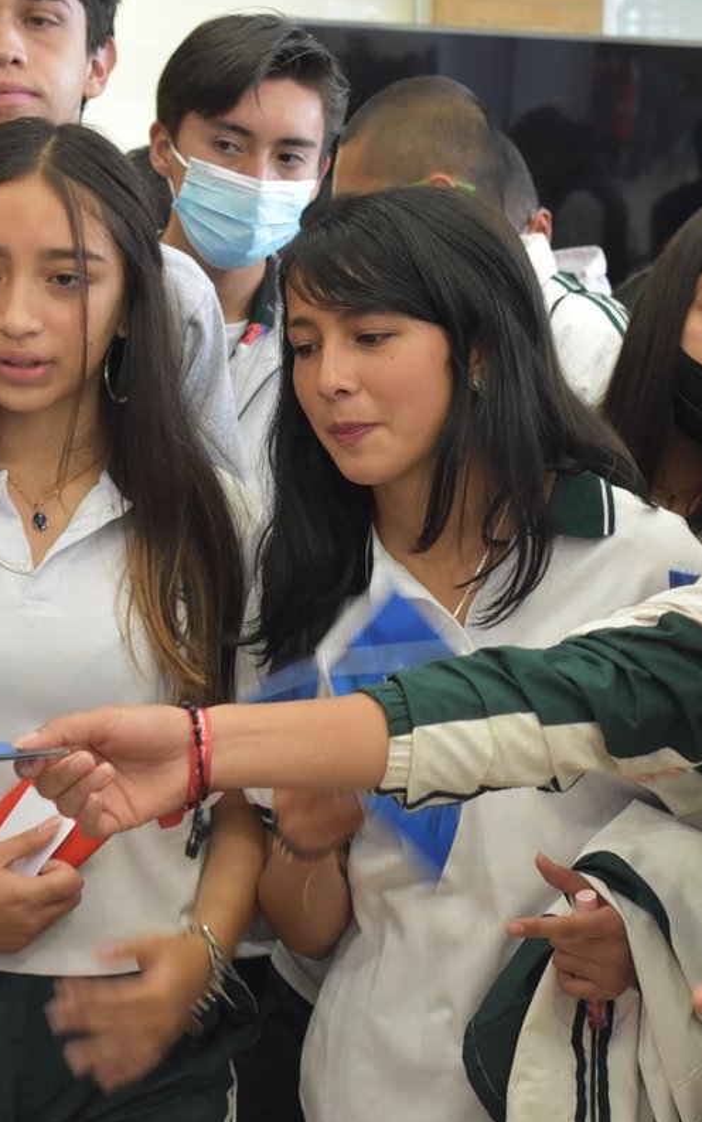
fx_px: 3396
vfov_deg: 18.8
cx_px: 328
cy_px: 560
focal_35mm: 111
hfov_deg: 11.8
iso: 1800
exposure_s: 1/60
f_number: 5.3
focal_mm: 48
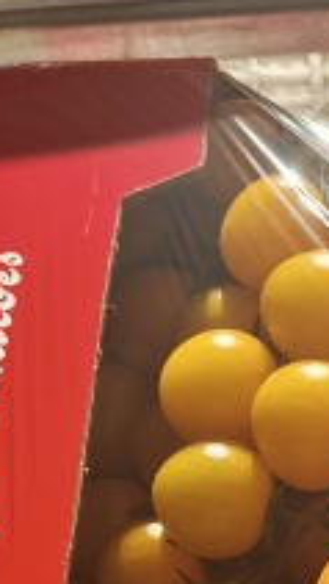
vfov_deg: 21.7
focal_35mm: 95
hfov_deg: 11.6
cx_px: 633
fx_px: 1470
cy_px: 576
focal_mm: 5.56
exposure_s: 1/598
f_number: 1.88
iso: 100
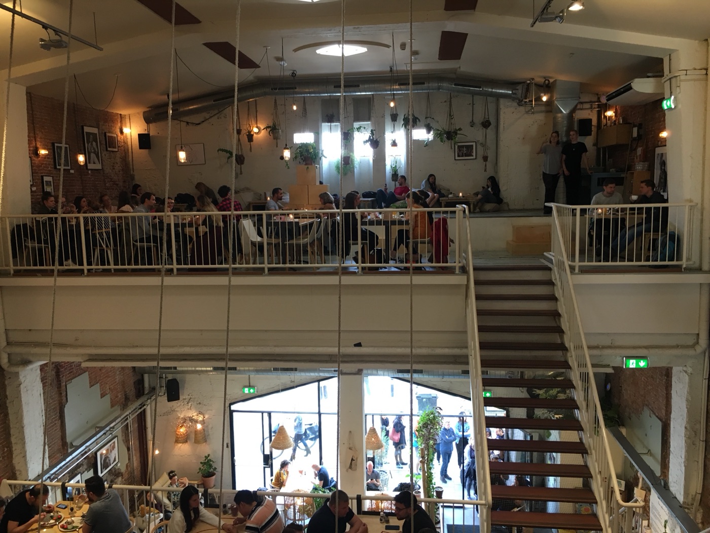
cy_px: 266
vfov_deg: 48.2
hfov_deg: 61.7
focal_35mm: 29
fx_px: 595
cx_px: 355
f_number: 2.2
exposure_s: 1/33
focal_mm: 4.15
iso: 100
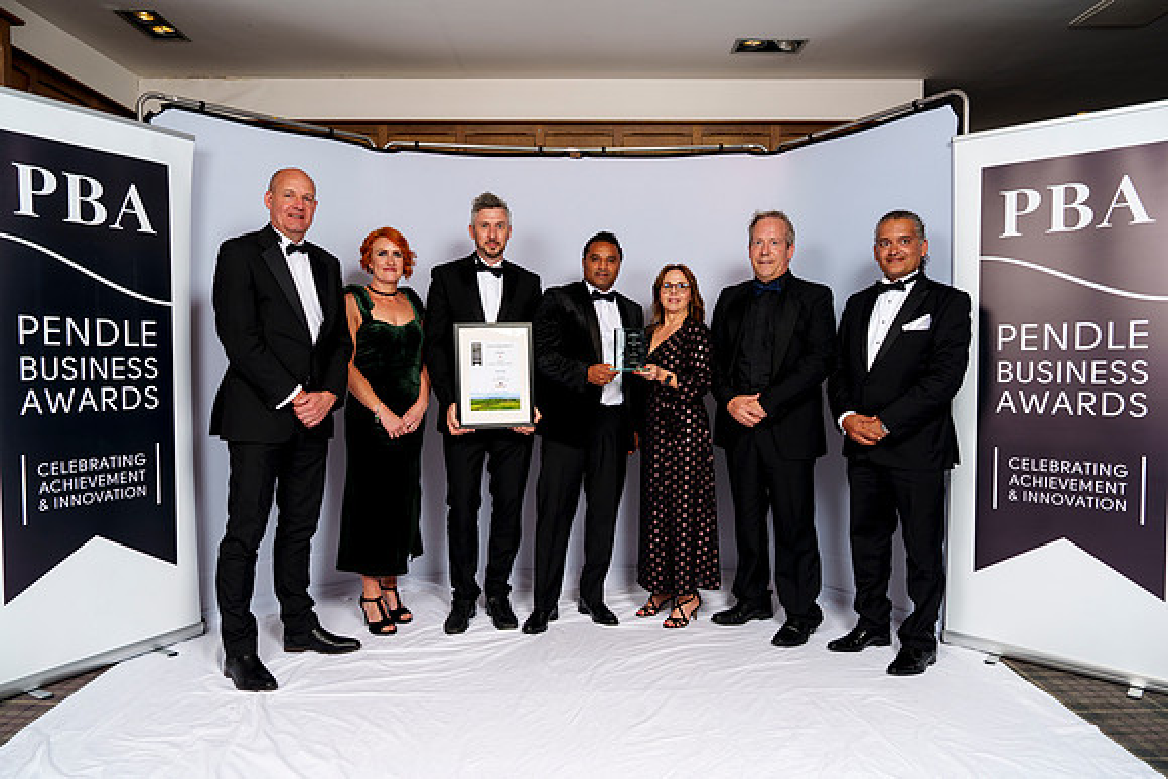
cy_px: 390
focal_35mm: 25
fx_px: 797
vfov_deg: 52.1
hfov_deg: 72.5
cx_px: 584
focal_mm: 24
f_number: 8
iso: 100
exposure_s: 1/125
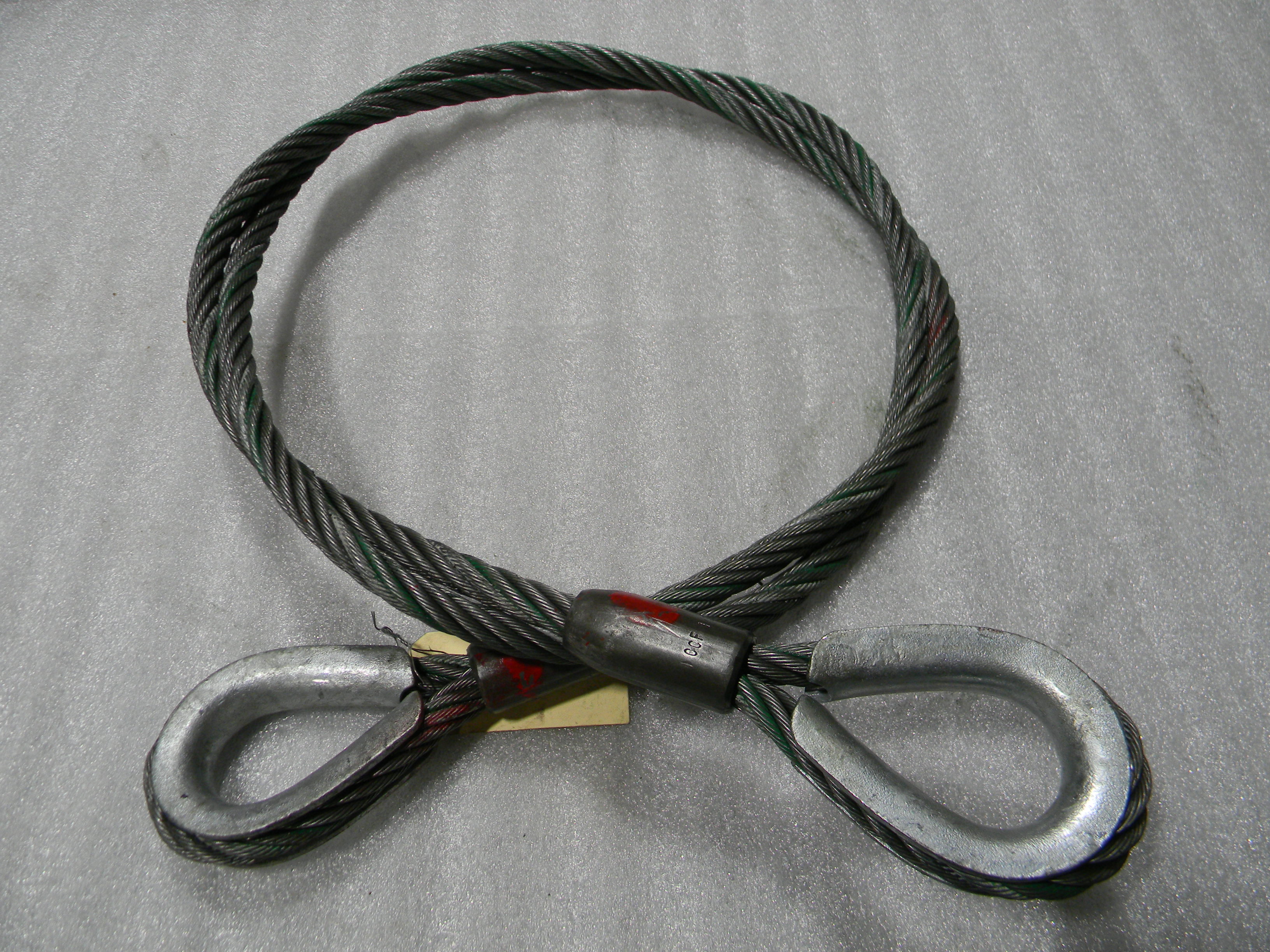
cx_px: 635
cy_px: 476
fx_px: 1027
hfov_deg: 63.4
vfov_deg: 49.7
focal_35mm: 28
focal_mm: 5
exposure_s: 1/30
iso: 115
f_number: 3.5
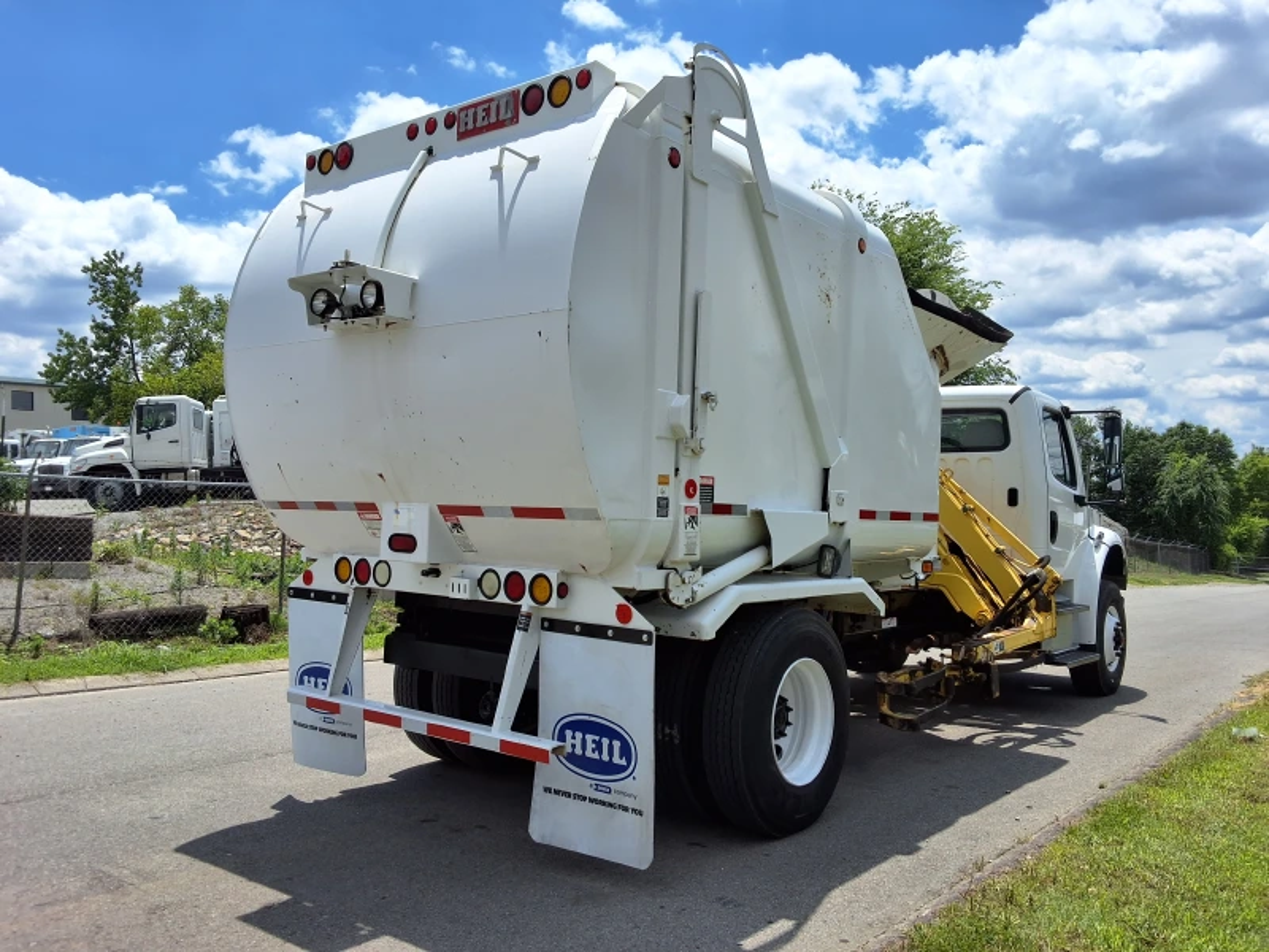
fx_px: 1026
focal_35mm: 28
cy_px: 476
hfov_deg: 63.4
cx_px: 634
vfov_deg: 49.7
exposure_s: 1/2571
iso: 32
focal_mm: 2.91
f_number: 1.9
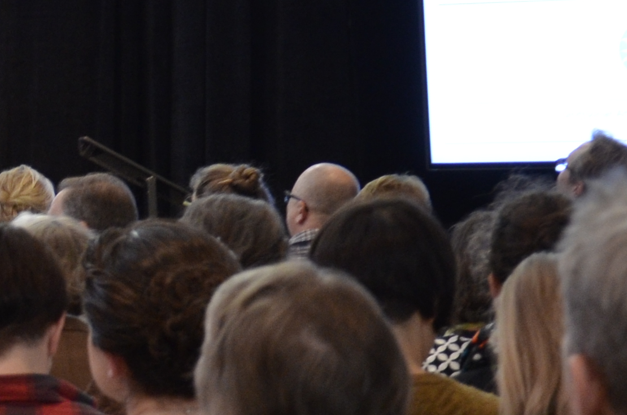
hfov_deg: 7.8
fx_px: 4397
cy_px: 111
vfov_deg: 5.4
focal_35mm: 253
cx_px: -658
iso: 640
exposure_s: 1/25
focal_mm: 38
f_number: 4.5
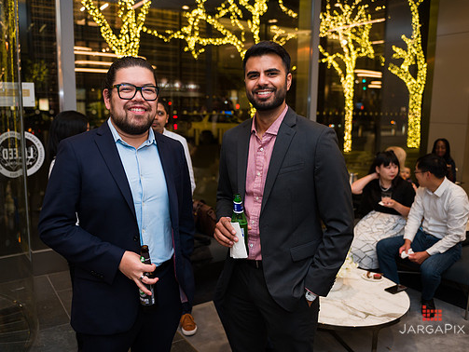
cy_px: 174
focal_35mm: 31
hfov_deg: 58.3
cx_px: 218
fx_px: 420
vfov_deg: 45.5
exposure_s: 1/200
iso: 400
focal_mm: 28
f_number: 3.2
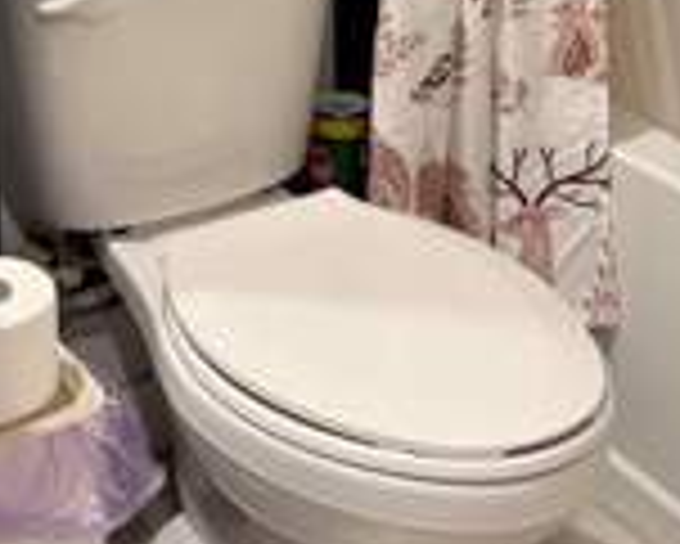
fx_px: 1994
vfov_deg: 14.9
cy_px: -139
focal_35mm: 99
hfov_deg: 19.2
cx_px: 162
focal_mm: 6.76
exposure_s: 1/60
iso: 200
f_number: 1.78
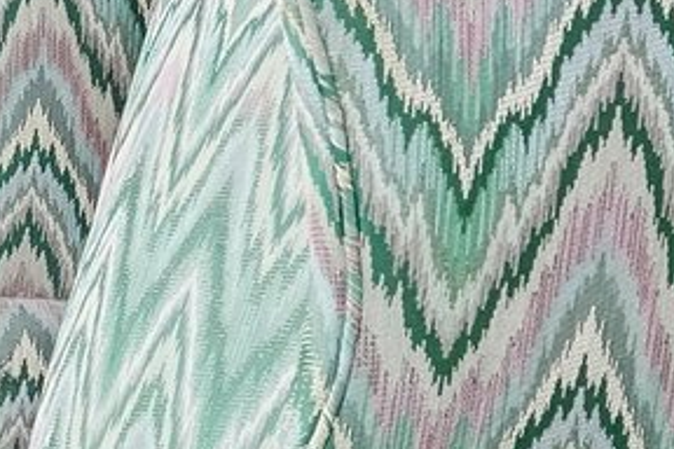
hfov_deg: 12.0
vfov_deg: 11.0
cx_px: -1135
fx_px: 2265
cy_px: -179
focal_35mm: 121
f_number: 9
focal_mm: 17
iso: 400
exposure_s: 1/30
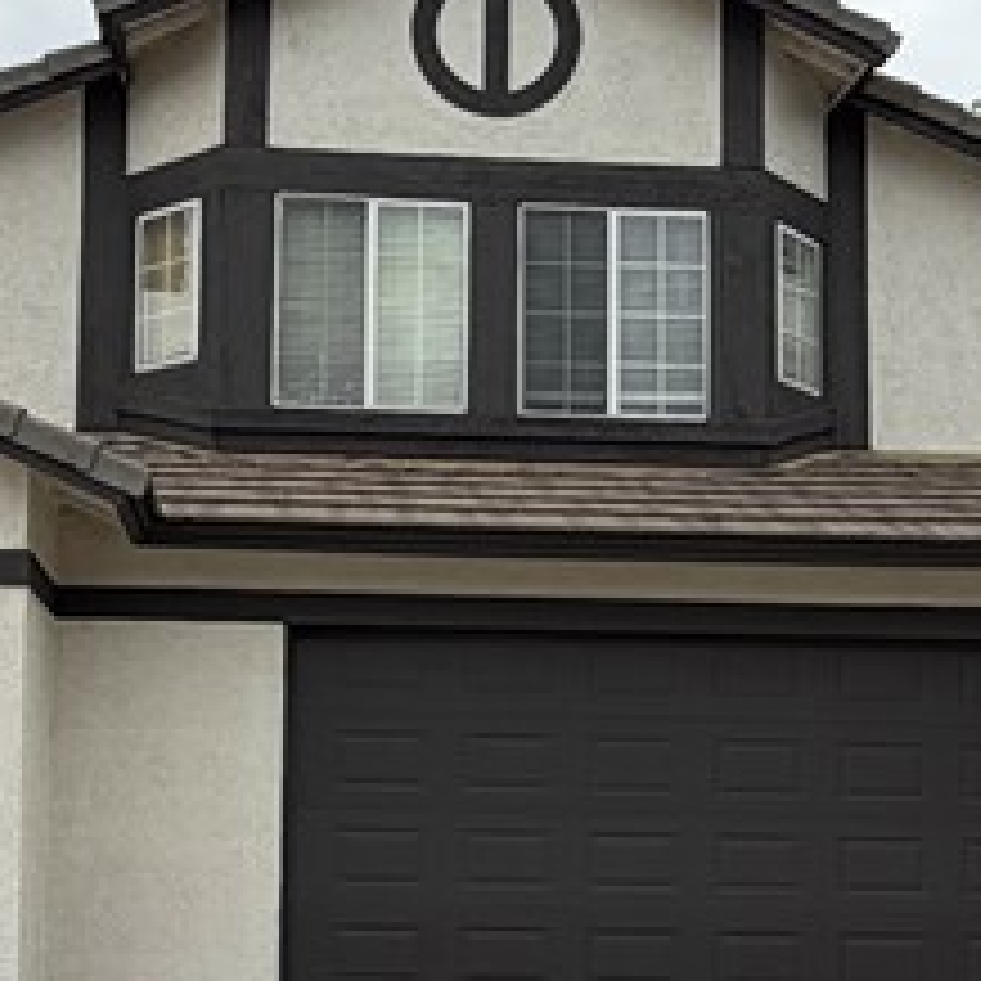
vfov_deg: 29.2
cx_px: 382
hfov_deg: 29.5
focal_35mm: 58
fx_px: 1860
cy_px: 693
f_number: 2.2
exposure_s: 1/770
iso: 25
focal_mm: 2.22
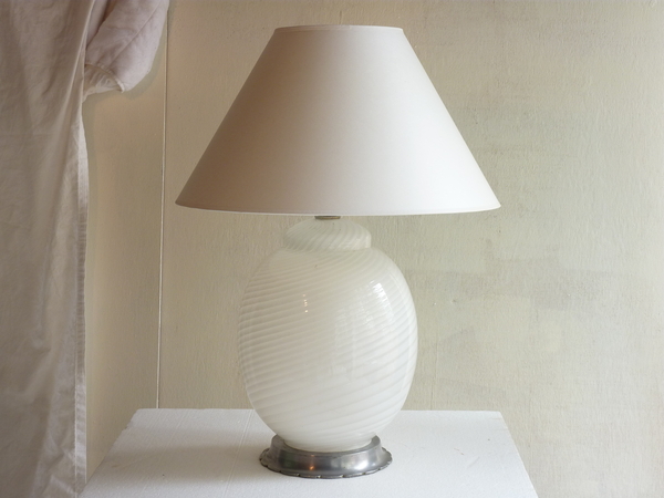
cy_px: 249
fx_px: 1208
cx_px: 332
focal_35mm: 63
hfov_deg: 30.7
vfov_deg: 23.3
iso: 125
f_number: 4
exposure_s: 1/40
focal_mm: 10.3
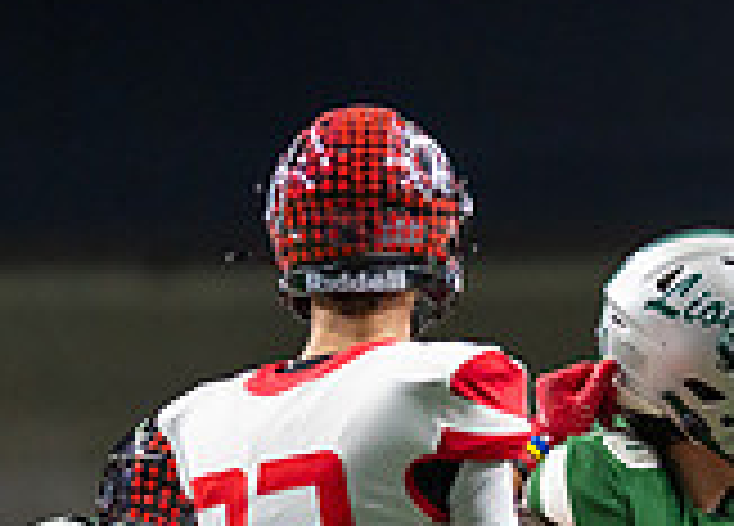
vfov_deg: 2.7
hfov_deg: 3.8
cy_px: 755
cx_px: 1000
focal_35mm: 526
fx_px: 10983
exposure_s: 1/1250
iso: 800
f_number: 1.8
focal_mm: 135
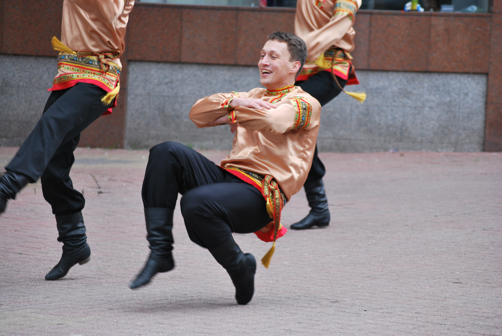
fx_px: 2136
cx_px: 251
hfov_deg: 13.4
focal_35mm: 153
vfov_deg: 9.0
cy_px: 168
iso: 200
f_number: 4.8
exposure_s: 1/250
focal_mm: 102
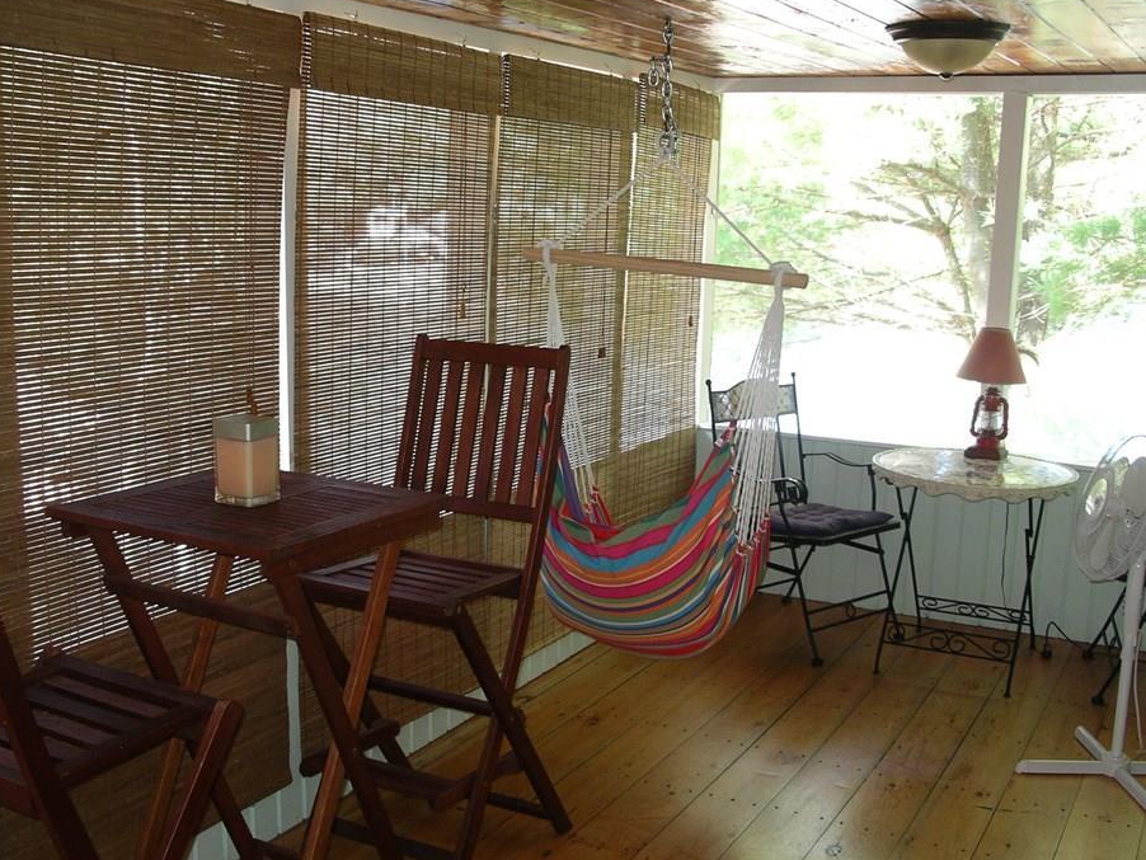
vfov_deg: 34.4
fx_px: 1391
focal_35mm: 42
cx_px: 558
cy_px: 454
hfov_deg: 44.8
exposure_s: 1/40
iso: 200
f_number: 2.8
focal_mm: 7.8
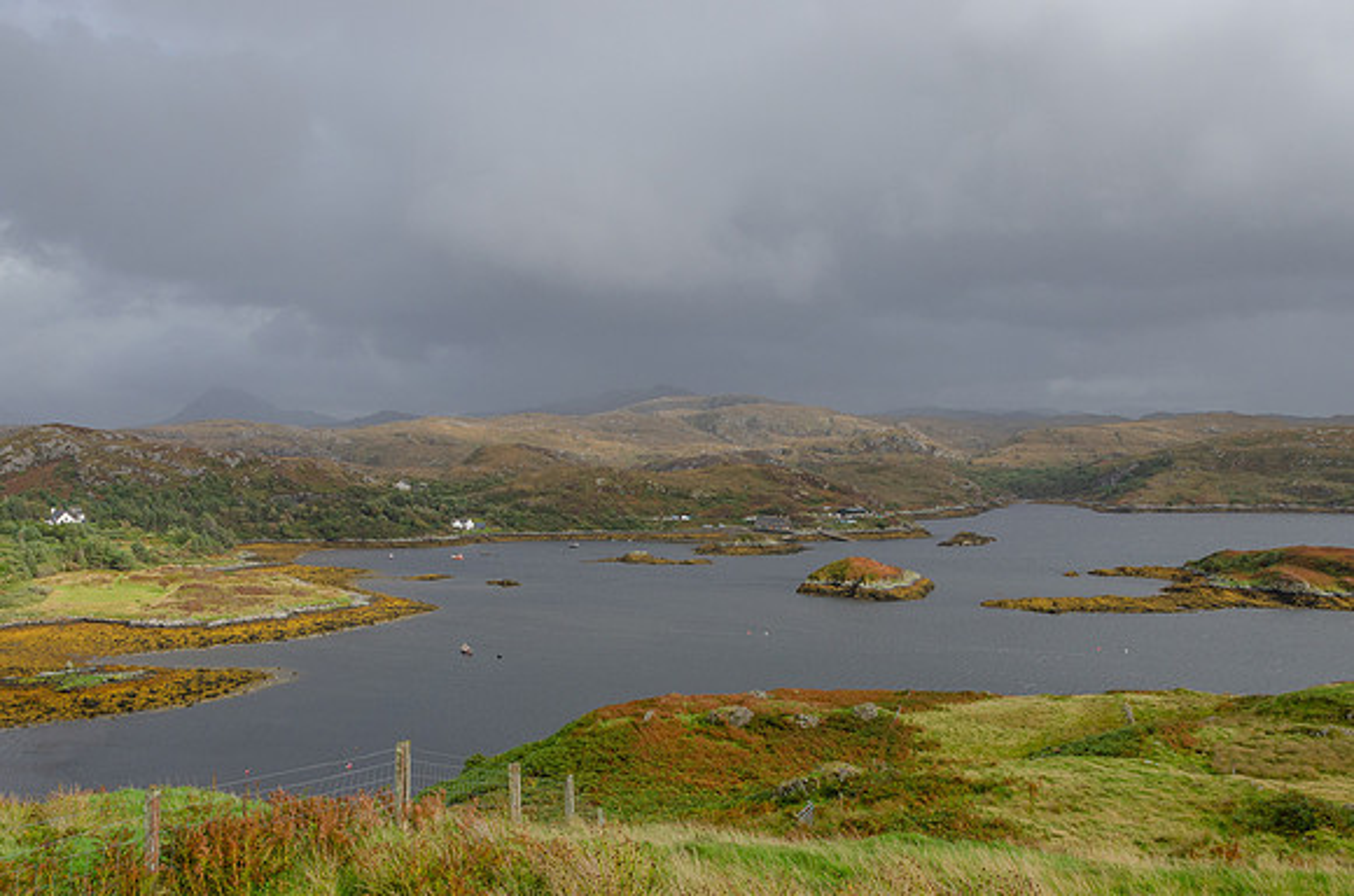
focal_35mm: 33
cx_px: 677
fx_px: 1235
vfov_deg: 39.7
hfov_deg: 57.4
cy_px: 546
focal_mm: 18
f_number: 8
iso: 200
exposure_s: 1/640
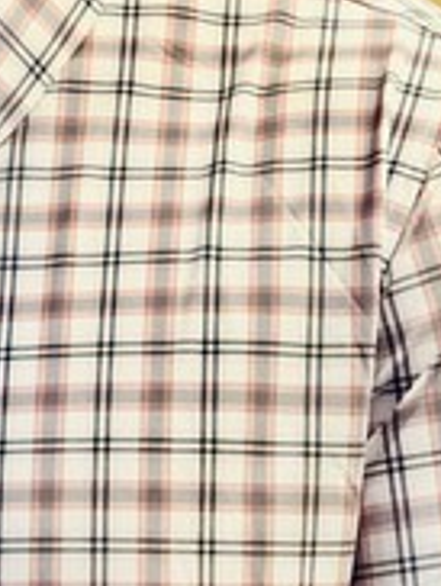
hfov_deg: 5.3
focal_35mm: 281
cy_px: 132
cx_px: -116
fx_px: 4762
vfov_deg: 7.0
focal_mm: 9
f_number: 2.8
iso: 500
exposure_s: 1/15
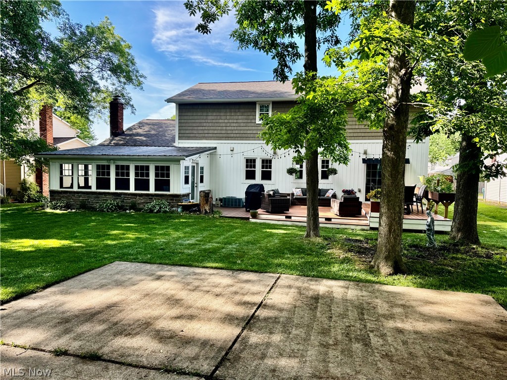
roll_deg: -1.7
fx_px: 352
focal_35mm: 24
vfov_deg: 56.8
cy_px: 190
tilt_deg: -2.4
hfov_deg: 71.6
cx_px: 254
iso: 80
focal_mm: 6.76
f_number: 1.78
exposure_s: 1/558
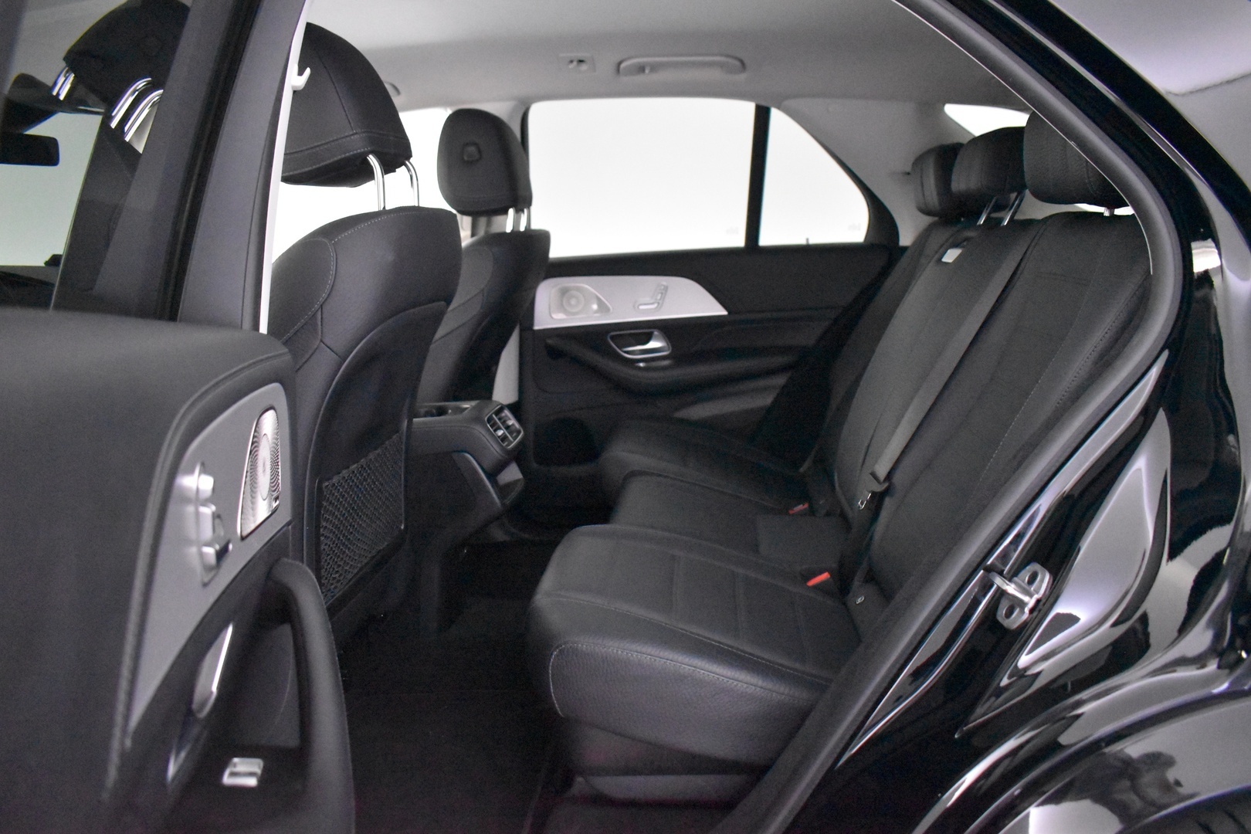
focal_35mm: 27
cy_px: 417
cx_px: 626
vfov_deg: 47.9
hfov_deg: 67.4
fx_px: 938
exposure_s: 1/45
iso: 12800
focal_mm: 18
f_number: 3.5
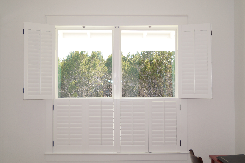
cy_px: 82
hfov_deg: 43.6
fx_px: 306
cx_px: 122
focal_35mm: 45
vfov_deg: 29.8
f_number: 4.5
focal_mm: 30
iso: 100
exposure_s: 1/60
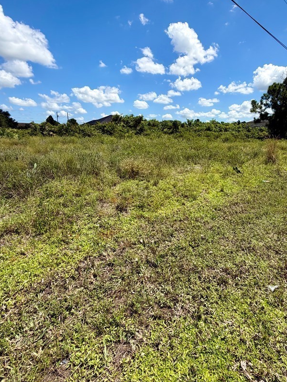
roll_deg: -0.7
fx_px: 199
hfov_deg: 71.1
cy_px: 165
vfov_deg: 87.2
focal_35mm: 18
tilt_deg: -9.4
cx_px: 168
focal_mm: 2.22
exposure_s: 1/1001
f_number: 2.2
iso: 20
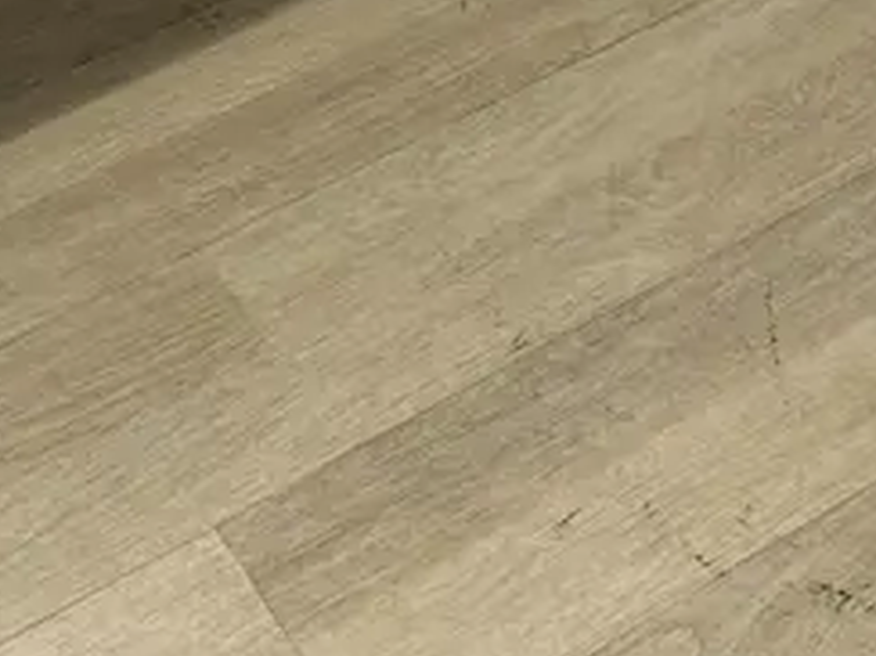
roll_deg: +2.3
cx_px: 216
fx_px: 2555
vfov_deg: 12.6
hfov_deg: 19.3
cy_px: -703
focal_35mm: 101
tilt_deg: -28.2
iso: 200
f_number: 1.78
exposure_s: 1/100
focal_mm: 6.86
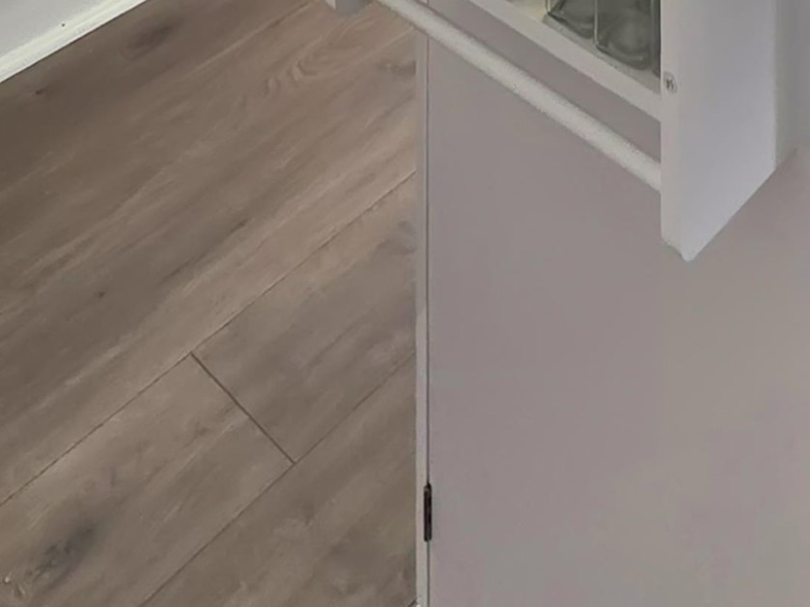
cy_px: -440
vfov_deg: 21.6
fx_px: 1123
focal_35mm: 48
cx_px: 621
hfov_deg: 38.5
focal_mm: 2.2
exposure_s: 1/90.1
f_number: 2.2
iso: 64
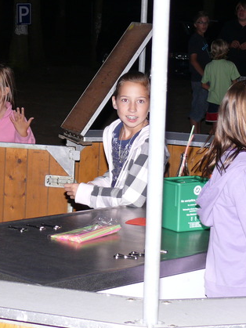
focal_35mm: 128
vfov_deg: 15.4
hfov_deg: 11.5
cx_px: 14
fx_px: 1213
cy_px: 146
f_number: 3.2
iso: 100
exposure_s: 1/30
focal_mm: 14.2
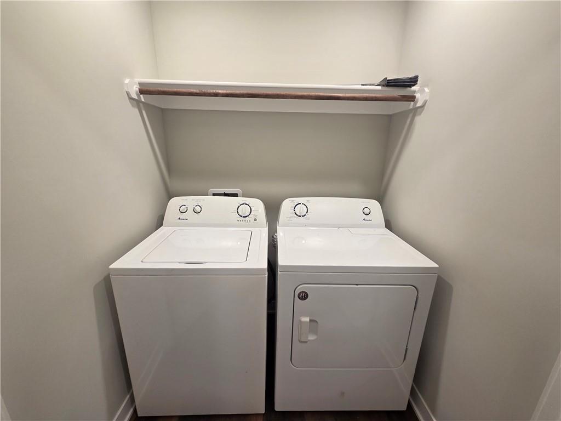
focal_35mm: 13
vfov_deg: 89.9
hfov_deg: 106.2
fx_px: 211
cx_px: 280
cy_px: 210
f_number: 2.2
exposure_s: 1/60
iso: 160
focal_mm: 2.2
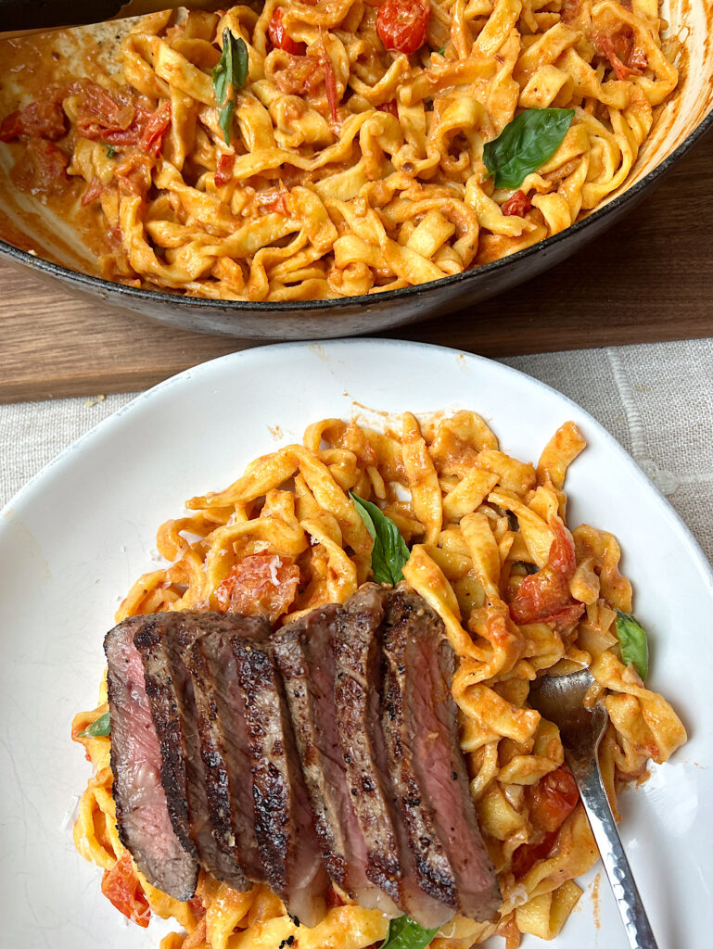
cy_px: 474
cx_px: 356
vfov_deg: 67.3
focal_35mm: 26
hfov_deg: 53.1
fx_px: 713
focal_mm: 5.7
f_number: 1.5
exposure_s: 1/60
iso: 80
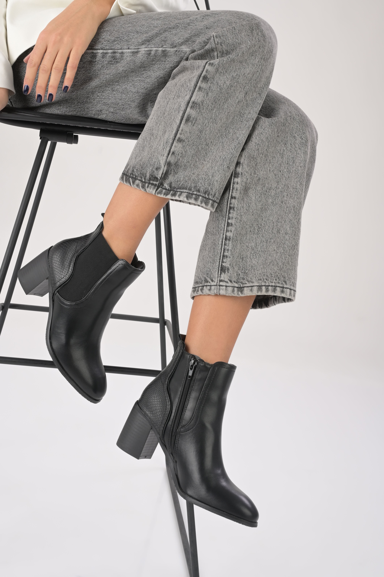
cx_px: 192
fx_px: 801
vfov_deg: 39.6
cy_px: 288
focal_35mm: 50
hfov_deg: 27.0
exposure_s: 1/160
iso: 320
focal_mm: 50
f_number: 11
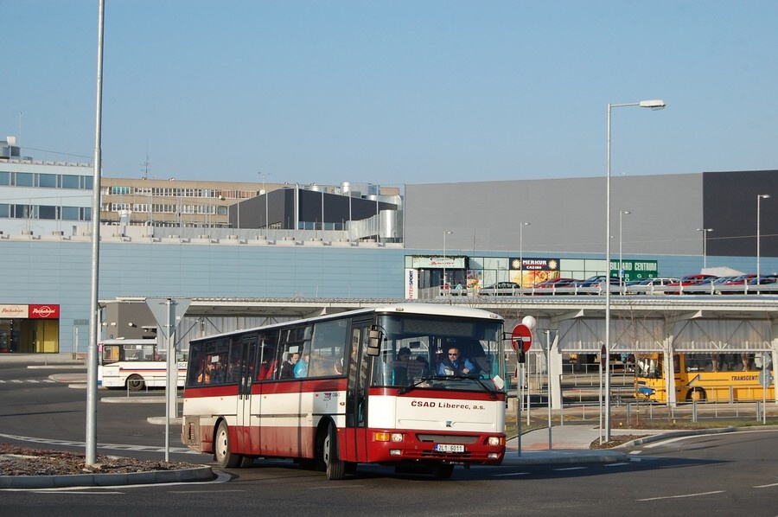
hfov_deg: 29.3
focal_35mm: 69
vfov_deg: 19.7
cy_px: 258
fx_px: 1490
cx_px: 389
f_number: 10
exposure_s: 1/320
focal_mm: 46
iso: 200
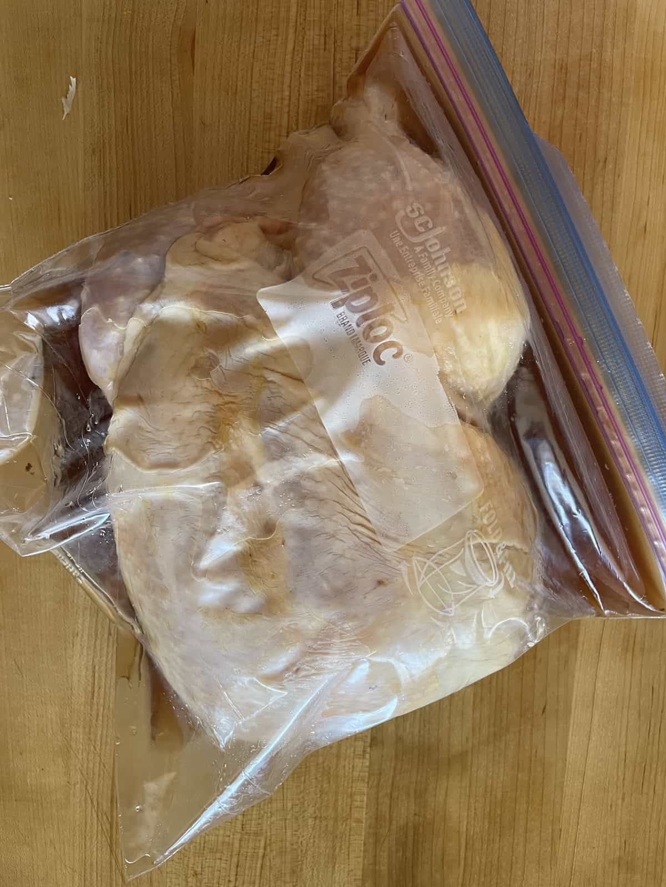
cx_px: 333
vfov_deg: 67.3
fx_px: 667
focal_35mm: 26
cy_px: 444
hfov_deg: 53.1
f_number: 1.6
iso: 100
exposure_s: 1/60
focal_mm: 4.2
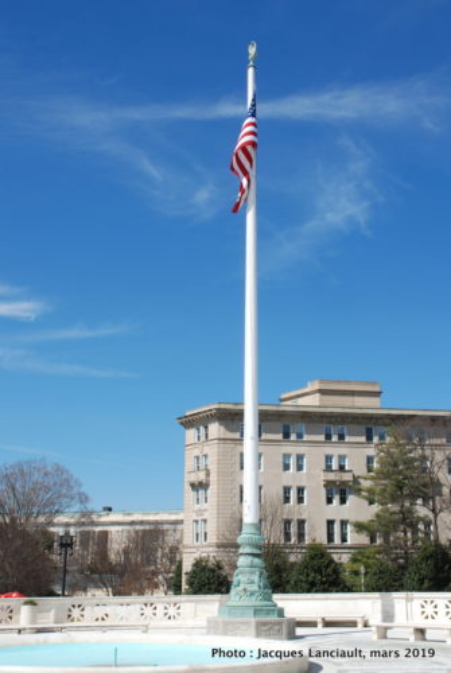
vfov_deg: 51.2
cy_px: 336
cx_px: 226
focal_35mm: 38
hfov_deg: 35.6
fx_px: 702
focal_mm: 25
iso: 100
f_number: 16
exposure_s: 1/80
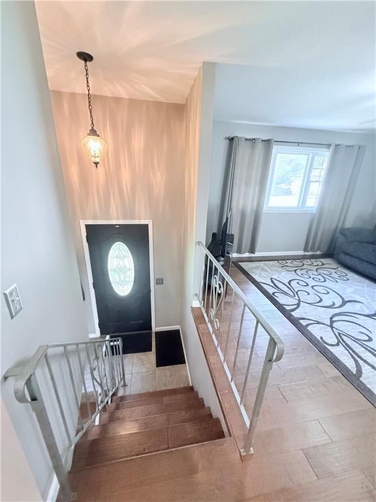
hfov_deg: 85.7
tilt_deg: -19.2
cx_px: 188
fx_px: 203
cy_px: 251
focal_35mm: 14
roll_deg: -2.8
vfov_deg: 102.1
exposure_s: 1/60
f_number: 2.2
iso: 1000
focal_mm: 2.22
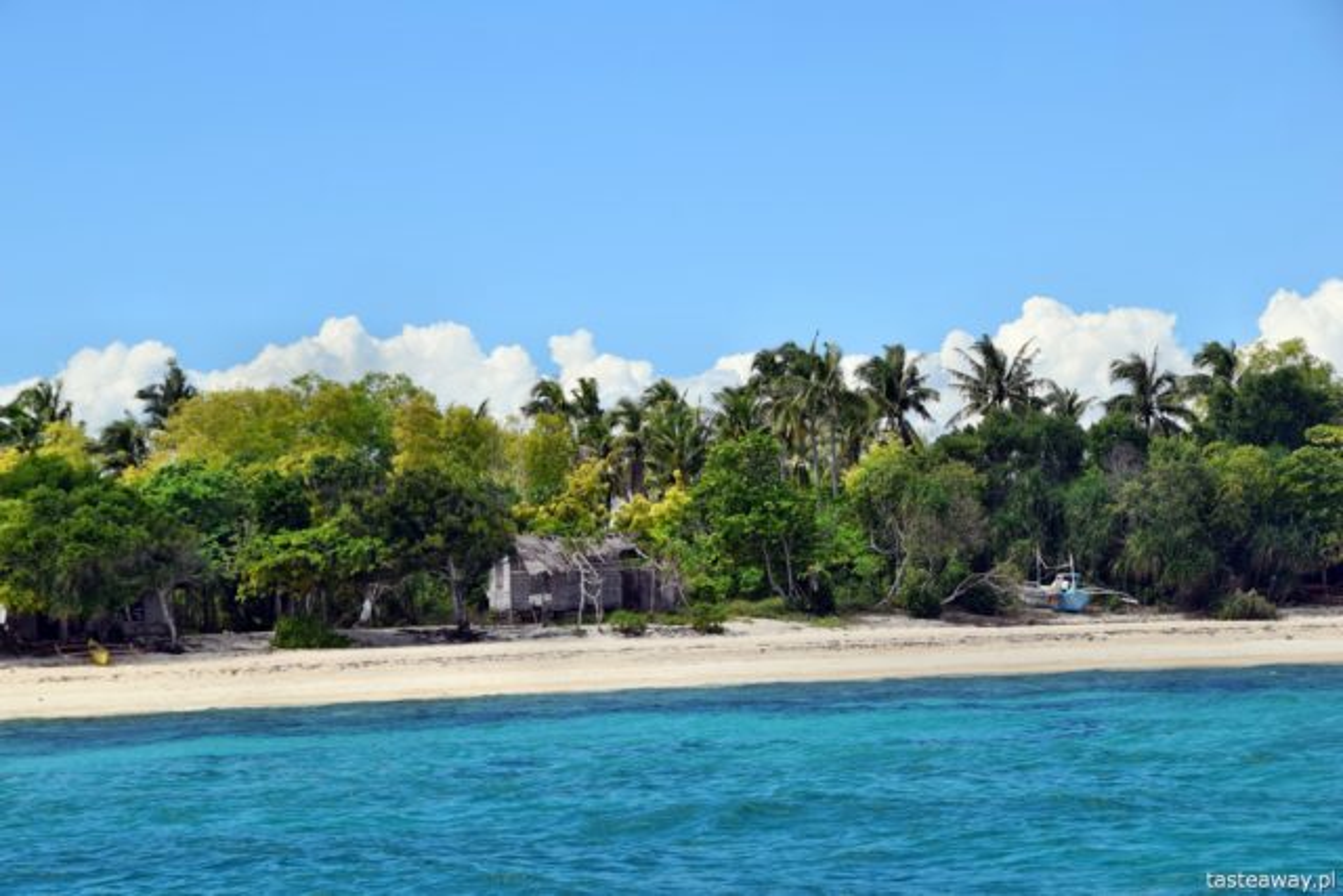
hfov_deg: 18.2
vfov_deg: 12.2
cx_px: 672
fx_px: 4198
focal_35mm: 112
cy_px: 448
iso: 200
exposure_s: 1/400
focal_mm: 75
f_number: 10
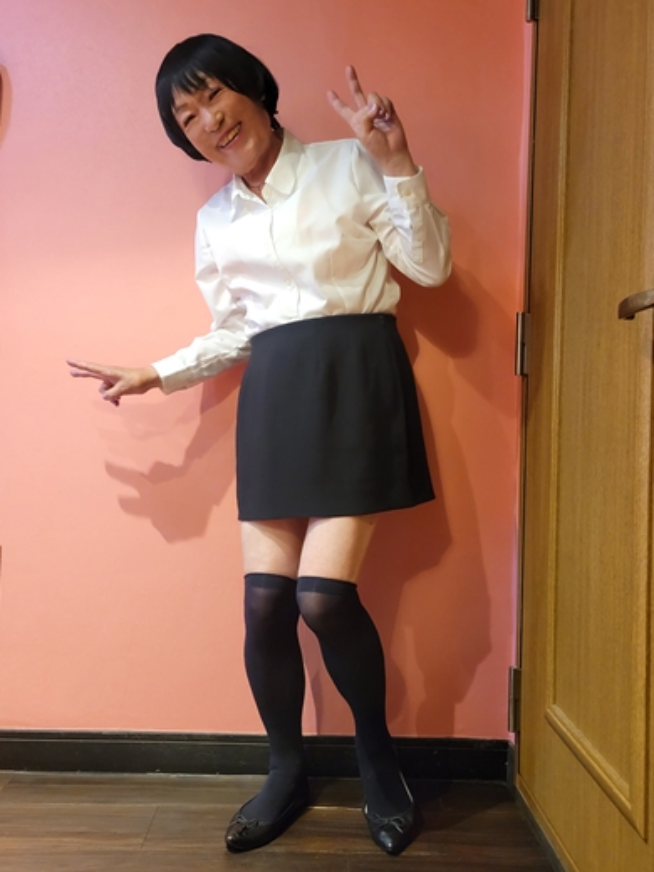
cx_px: 327
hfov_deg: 53.1
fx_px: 655
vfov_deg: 67.3
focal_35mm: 26
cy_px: 436
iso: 640
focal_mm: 5.4
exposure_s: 1/40
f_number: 1.8
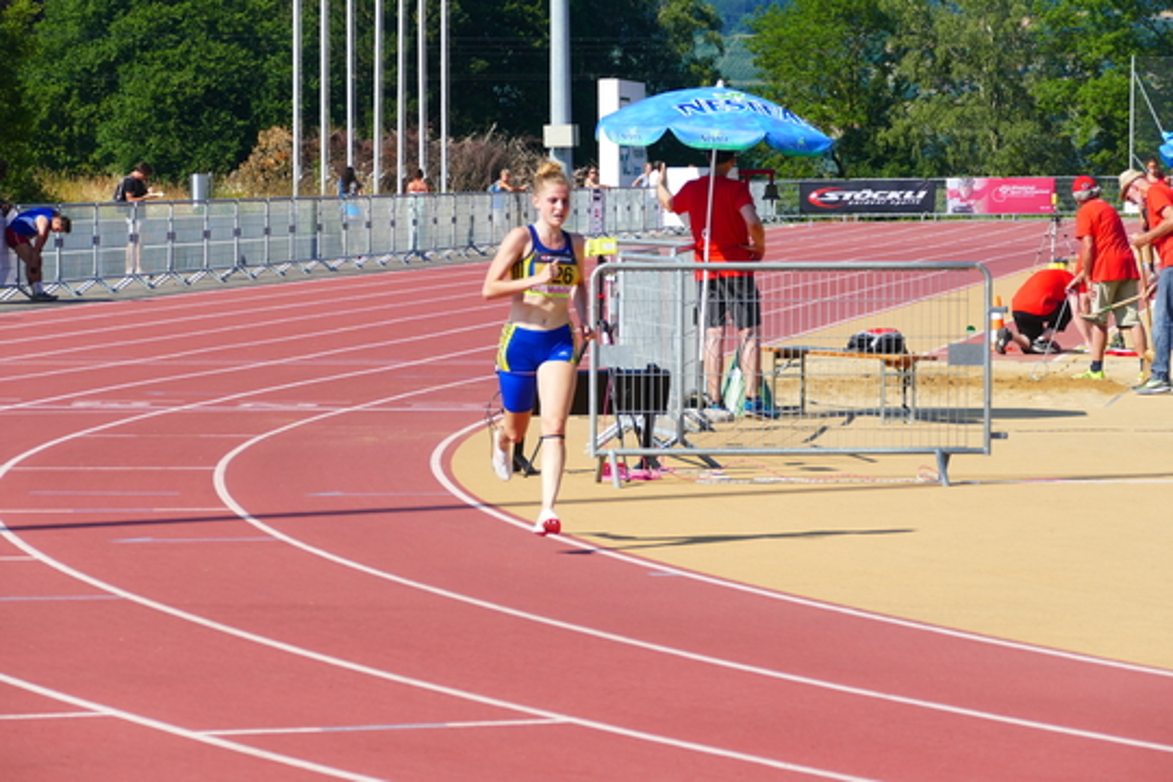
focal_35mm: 175
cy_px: 391
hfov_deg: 11.7
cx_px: 586
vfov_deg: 7.8
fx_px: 5702
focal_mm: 63.88
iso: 125
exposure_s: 1/800
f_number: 4
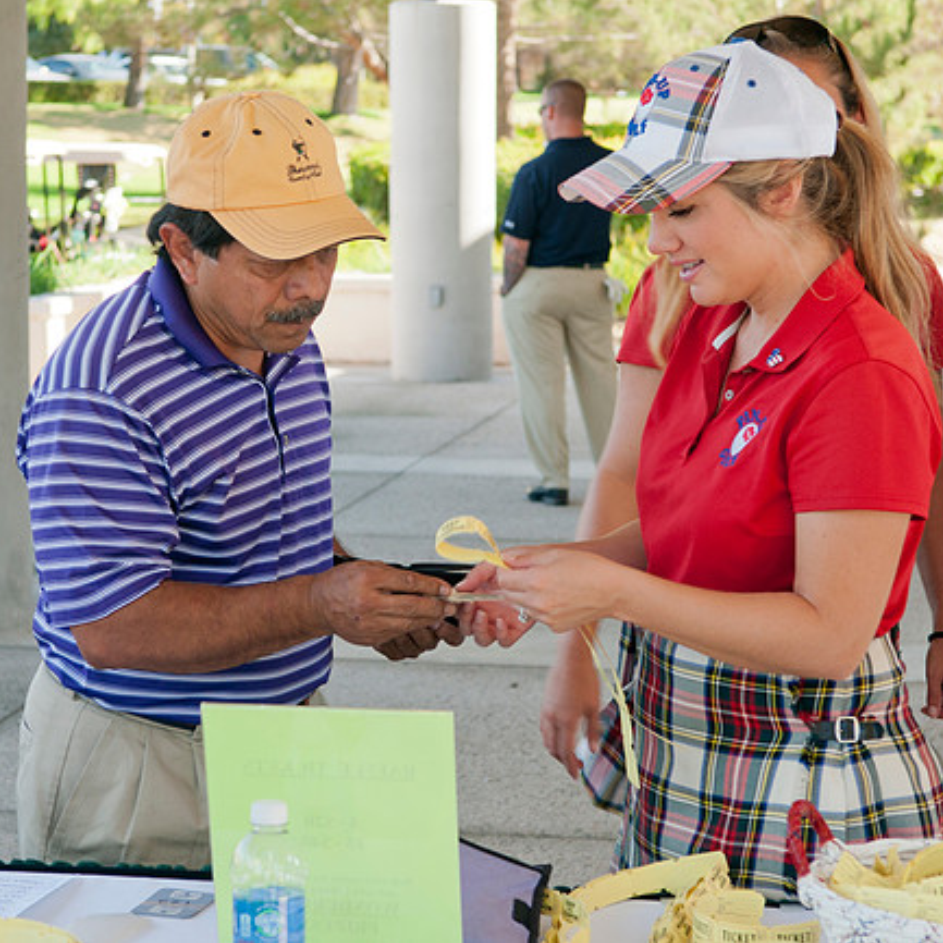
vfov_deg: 19.1
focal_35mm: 91
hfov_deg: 19.1
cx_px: 376
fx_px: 2805
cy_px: 495
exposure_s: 1/60
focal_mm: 45
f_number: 5
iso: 200
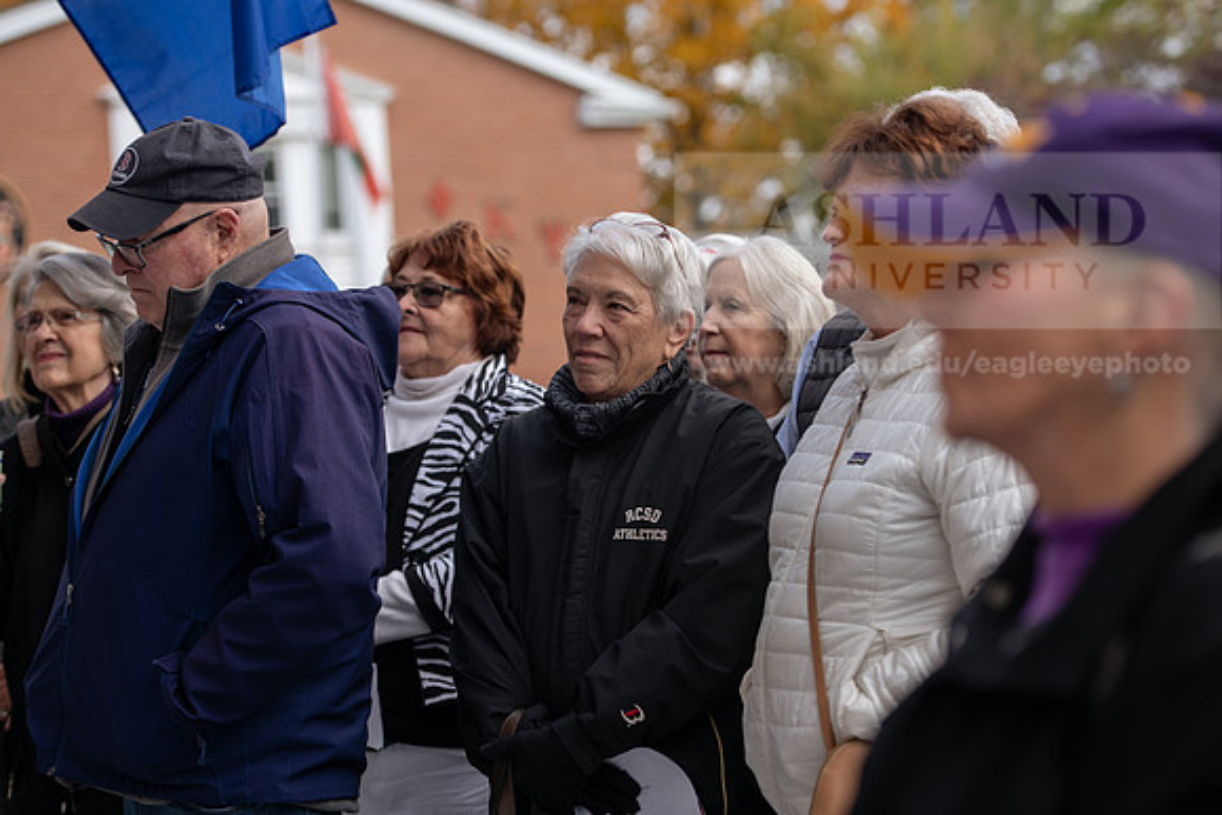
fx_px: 3123
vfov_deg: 14.9
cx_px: 611
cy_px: 408
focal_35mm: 92
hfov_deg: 22.1
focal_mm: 92
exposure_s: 1/320
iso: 160
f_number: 3.5
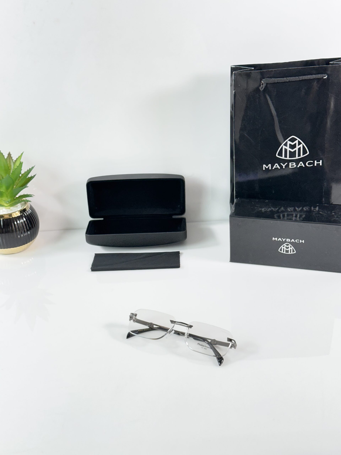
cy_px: 228
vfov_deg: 39.7
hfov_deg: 30.3
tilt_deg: -28.2
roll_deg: +3.5
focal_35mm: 48
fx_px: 630
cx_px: 170
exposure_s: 1/100
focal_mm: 6.86
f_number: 1.78
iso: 100
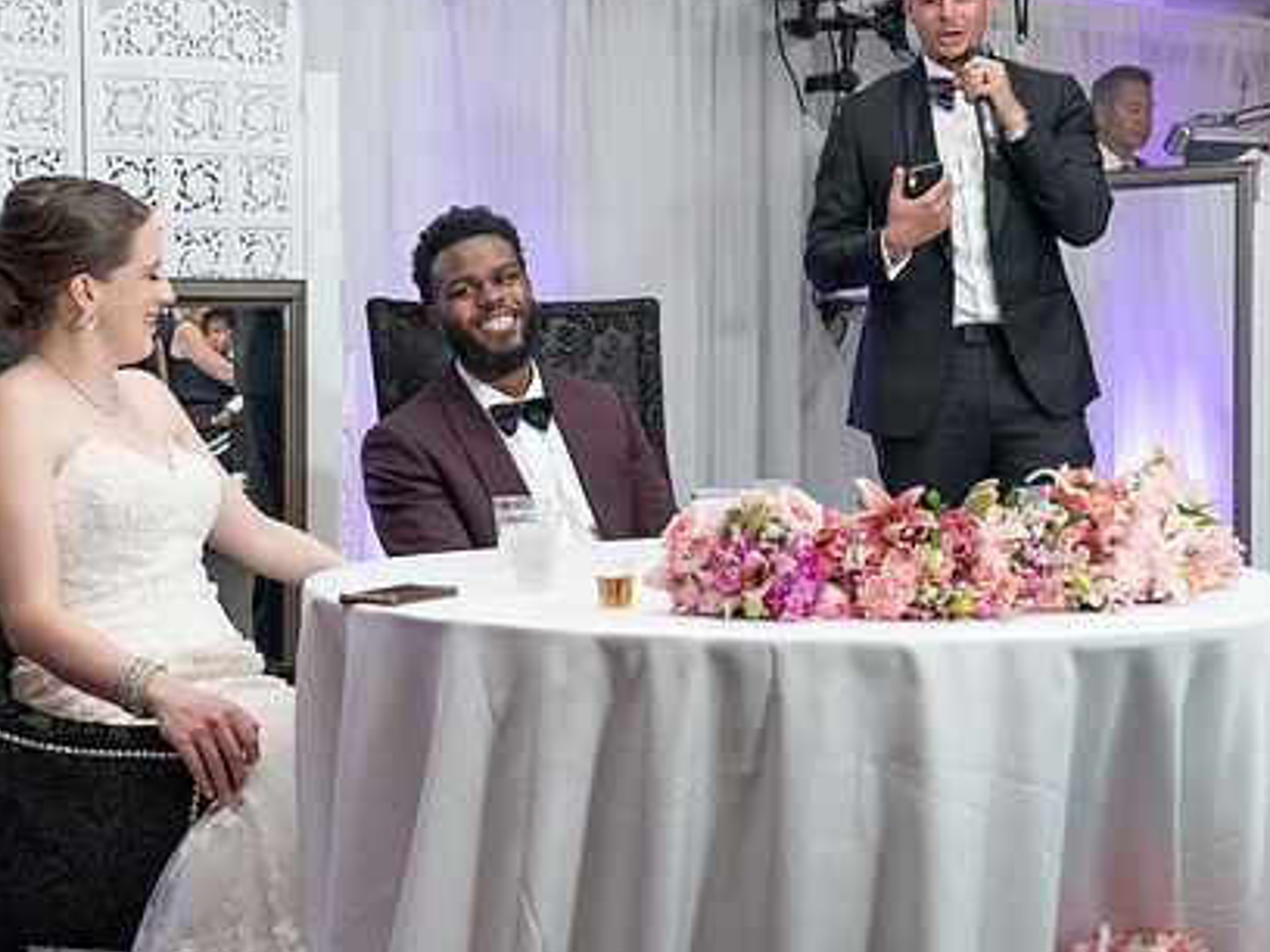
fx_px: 2348
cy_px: 396
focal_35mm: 64
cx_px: 664
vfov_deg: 22.9
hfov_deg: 30.3
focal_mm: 46
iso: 2000
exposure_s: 1/100
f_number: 5.6
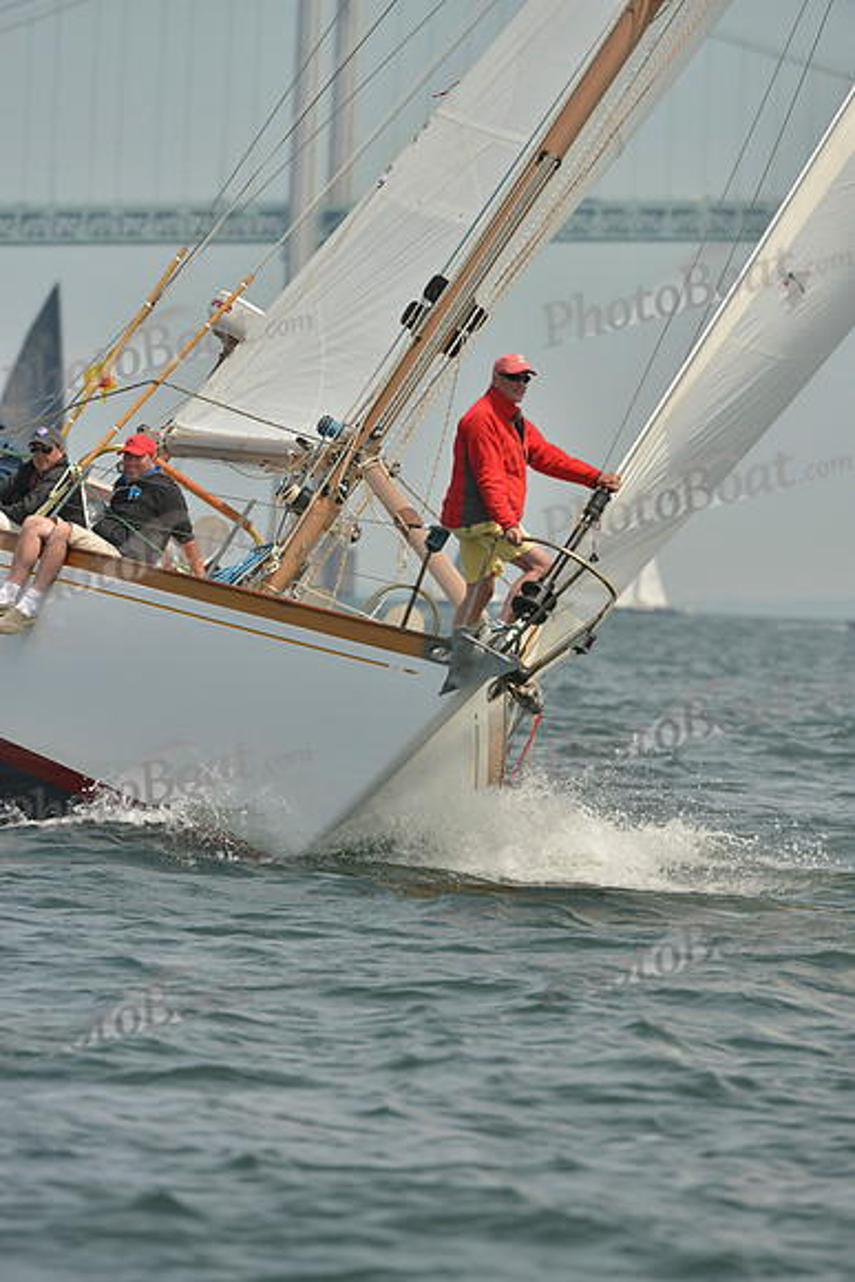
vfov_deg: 5.2
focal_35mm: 400
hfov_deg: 3.4
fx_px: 14240
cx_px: 428
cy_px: 641
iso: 280
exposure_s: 1/1000
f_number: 9
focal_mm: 400
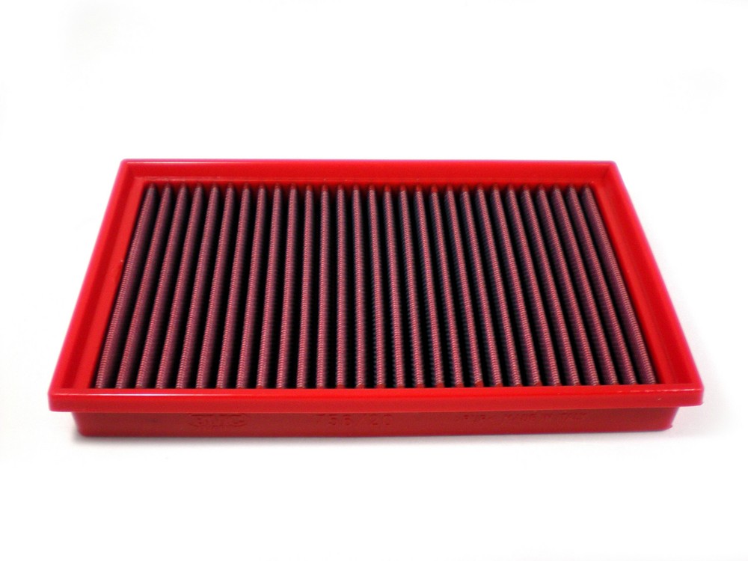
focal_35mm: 38
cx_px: 374
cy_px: 280
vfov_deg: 37.7
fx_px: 821
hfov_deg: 49.0
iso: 128
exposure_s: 1/63.8
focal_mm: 6.3
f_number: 3.1
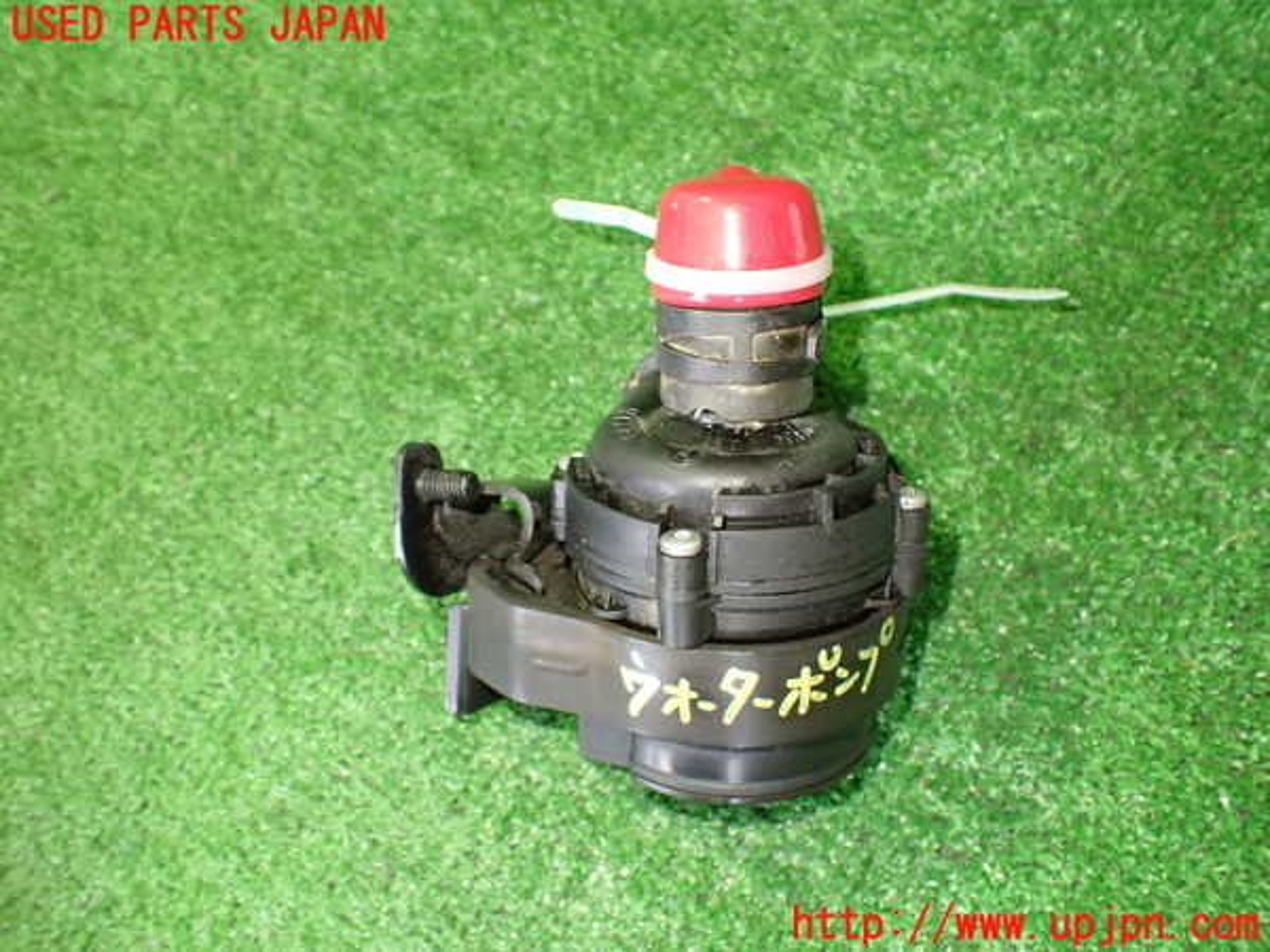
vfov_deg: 46.8
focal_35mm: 30
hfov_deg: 60.0
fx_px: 1101
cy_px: 476
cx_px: 635
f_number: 2.3
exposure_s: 1/30
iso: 800
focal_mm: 5.4
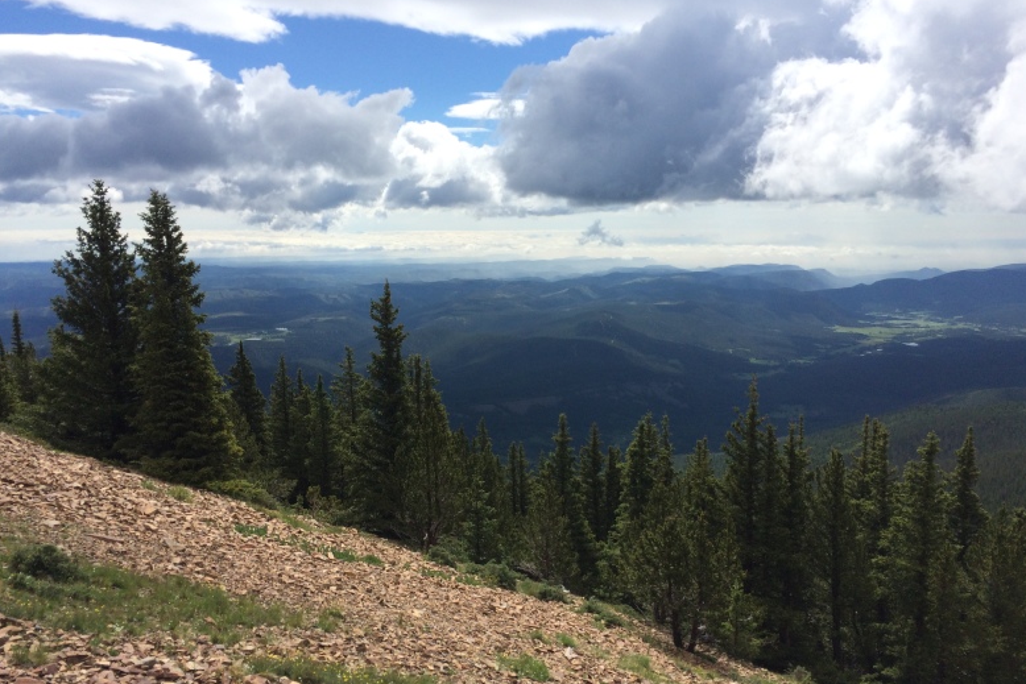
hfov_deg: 60.3
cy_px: 389
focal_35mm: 31
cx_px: 517
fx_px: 884
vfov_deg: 42.2
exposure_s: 1/4115
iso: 40
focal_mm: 4.15
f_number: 2.2
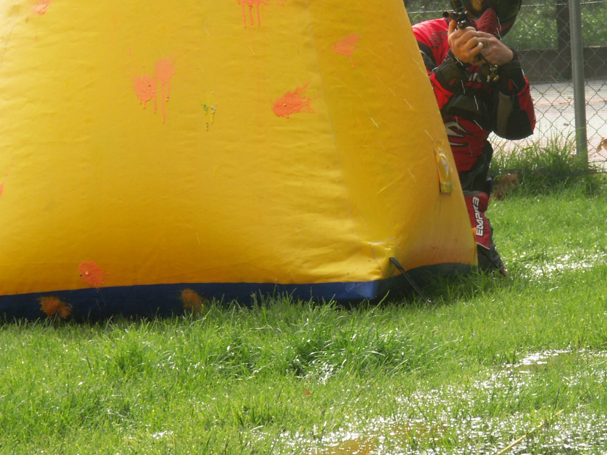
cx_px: 404
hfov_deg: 5.6
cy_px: 66
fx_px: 6209
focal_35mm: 354
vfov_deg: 4.2
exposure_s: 1/100
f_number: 7.1
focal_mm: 50.8
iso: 64
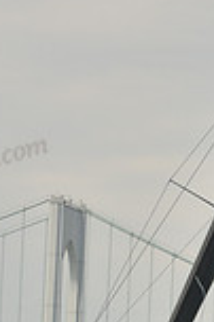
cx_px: 158
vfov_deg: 4.6
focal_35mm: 444
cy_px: 453
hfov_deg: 3.1
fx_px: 3968
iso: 250
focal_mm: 116
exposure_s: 1/640
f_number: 5.6
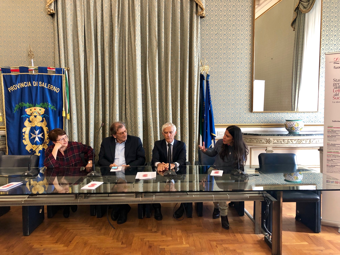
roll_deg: +0.4
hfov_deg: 63.4
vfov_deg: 49.7
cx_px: 170
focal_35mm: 28
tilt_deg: -3.2
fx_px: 275
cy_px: 128
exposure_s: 1/17
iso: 64
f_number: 1.8
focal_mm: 4
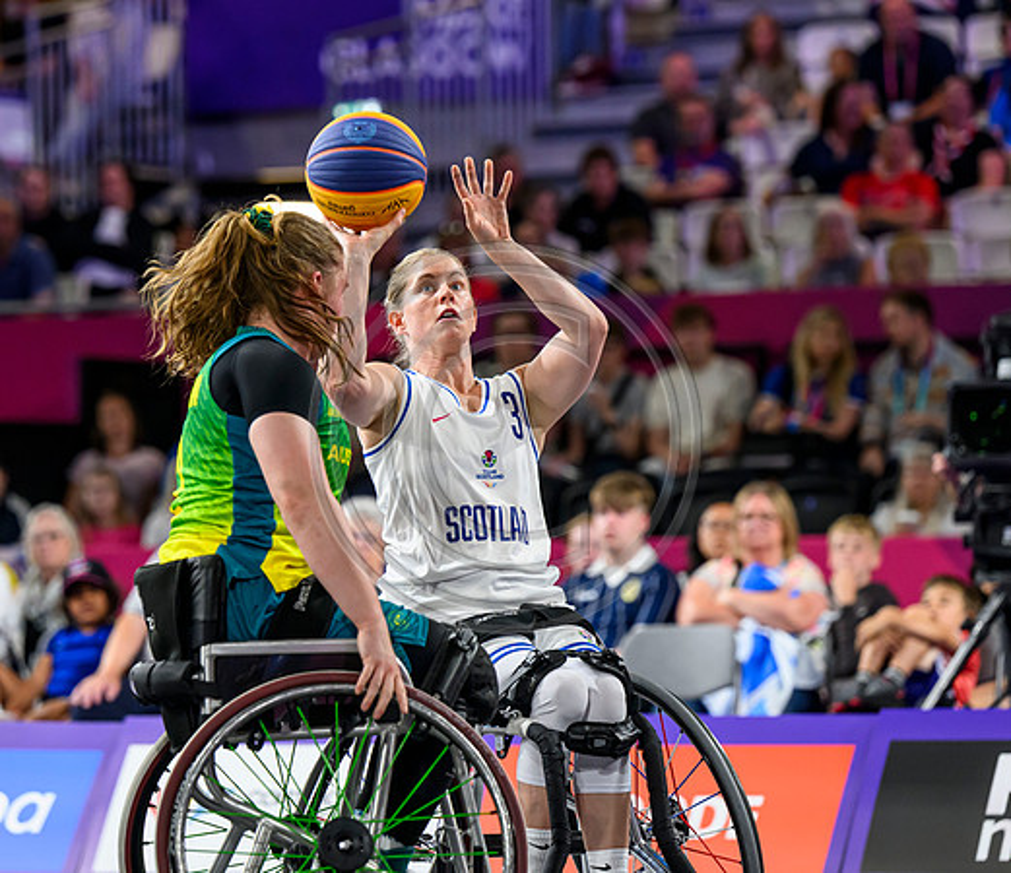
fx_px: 7152
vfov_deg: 7.0
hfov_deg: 8.1
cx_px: 339
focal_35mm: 232
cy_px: 375
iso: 2500
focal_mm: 150
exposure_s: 1/1600
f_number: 3.2
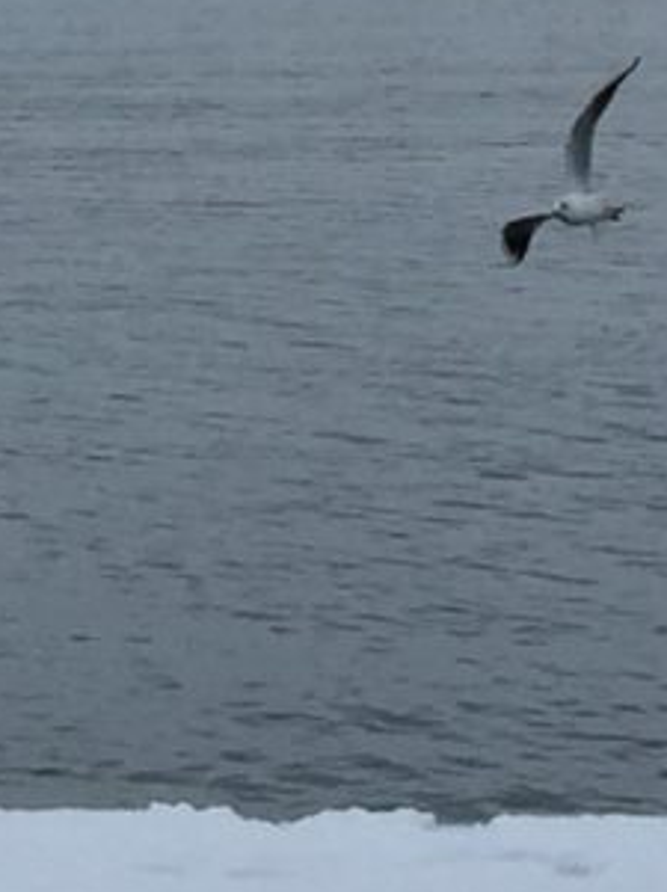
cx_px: -872
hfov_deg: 5.8
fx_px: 6359
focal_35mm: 247
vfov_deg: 7.6
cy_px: -987
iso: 32
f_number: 2.2
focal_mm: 4.15
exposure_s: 1/1412
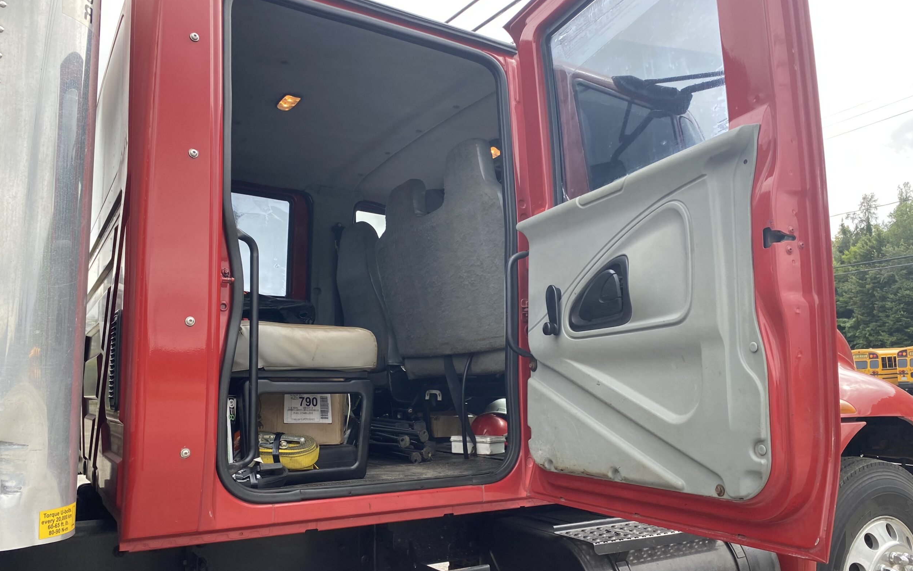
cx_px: 462
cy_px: 329
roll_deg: +1.3
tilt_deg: +5.4
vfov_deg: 44.4
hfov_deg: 66.5
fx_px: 697
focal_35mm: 28
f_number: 1.8
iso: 32
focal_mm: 4.25
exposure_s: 1/408
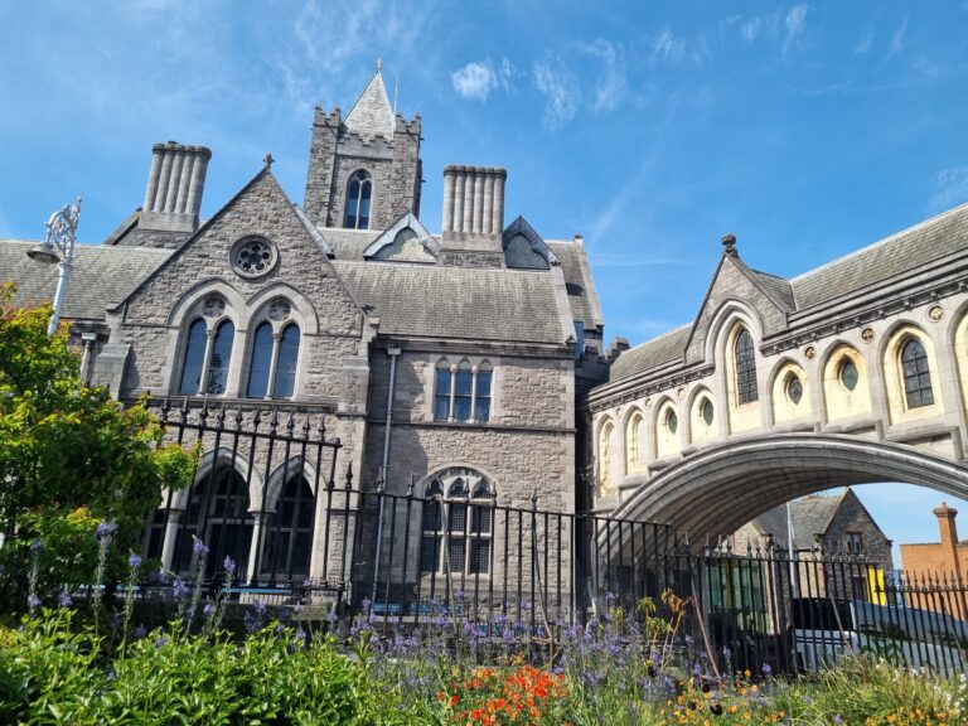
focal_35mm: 26
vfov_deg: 53.1
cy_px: 363
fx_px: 727
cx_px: 484
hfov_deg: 67.3
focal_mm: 5.4
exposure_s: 1/1824
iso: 50
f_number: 1.8
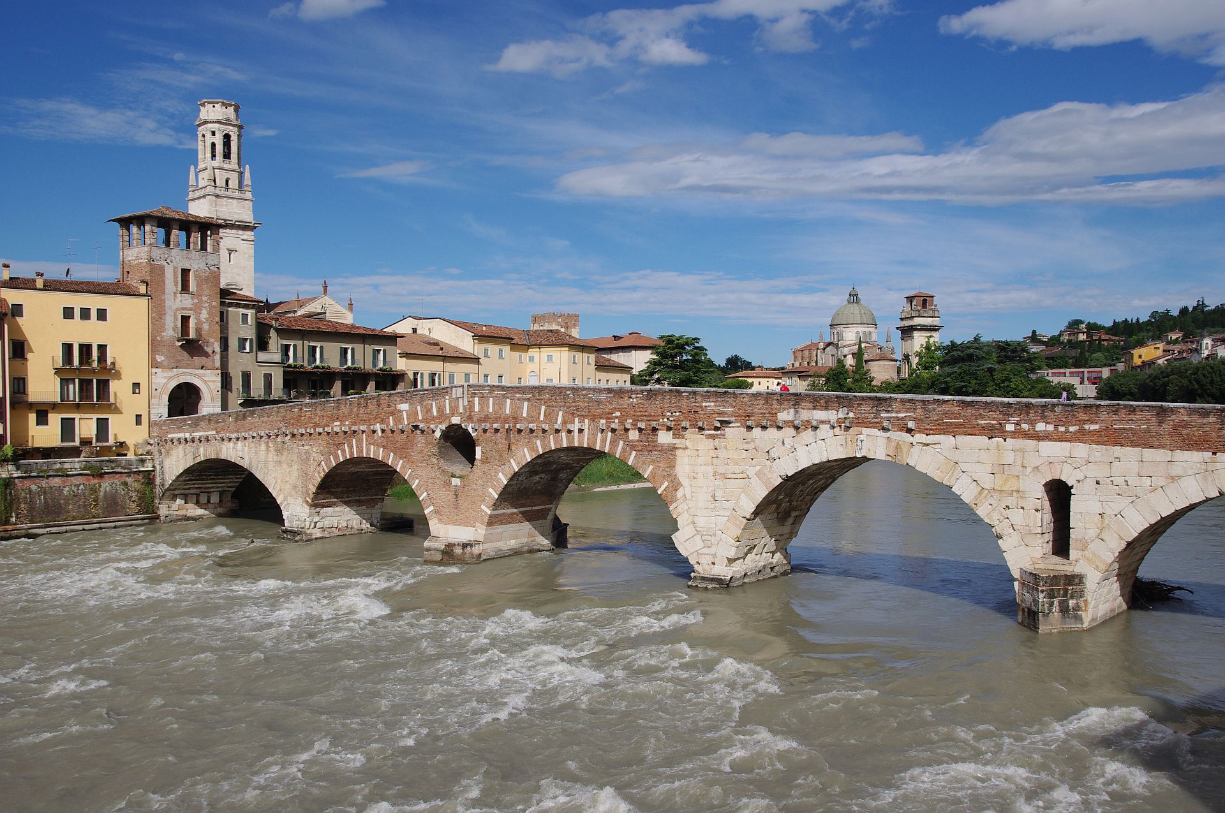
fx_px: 1054
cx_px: 612
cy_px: 406
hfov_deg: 60.3
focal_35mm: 31
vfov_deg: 42.2
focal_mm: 21
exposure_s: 1/500
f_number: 9
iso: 200
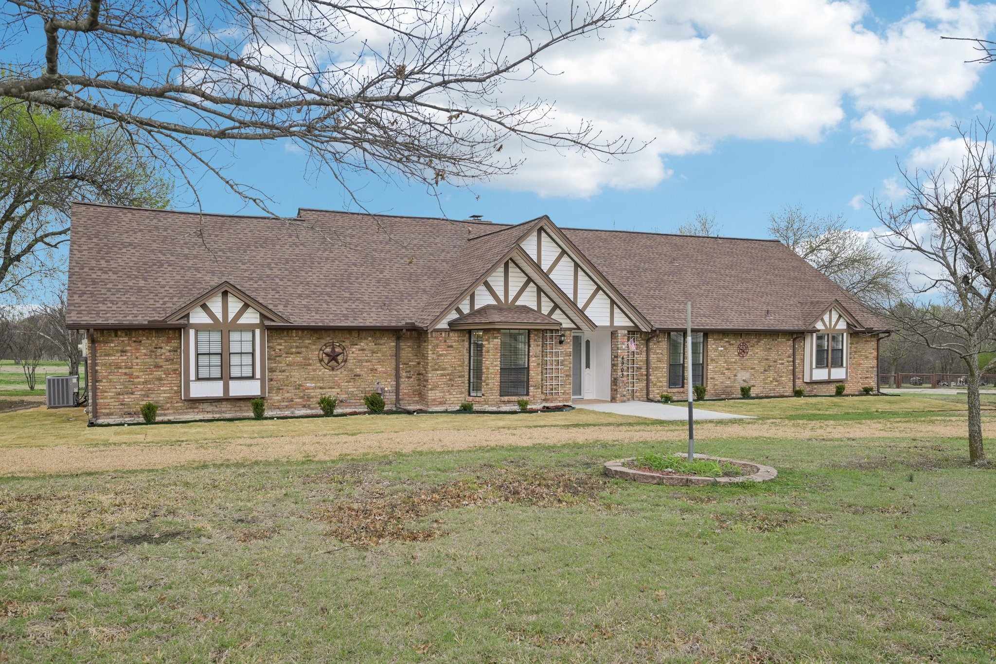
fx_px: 747
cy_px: 332
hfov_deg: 67.4
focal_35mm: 27
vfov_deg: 47.9
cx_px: 498
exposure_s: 1/640
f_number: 8
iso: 400
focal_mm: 27
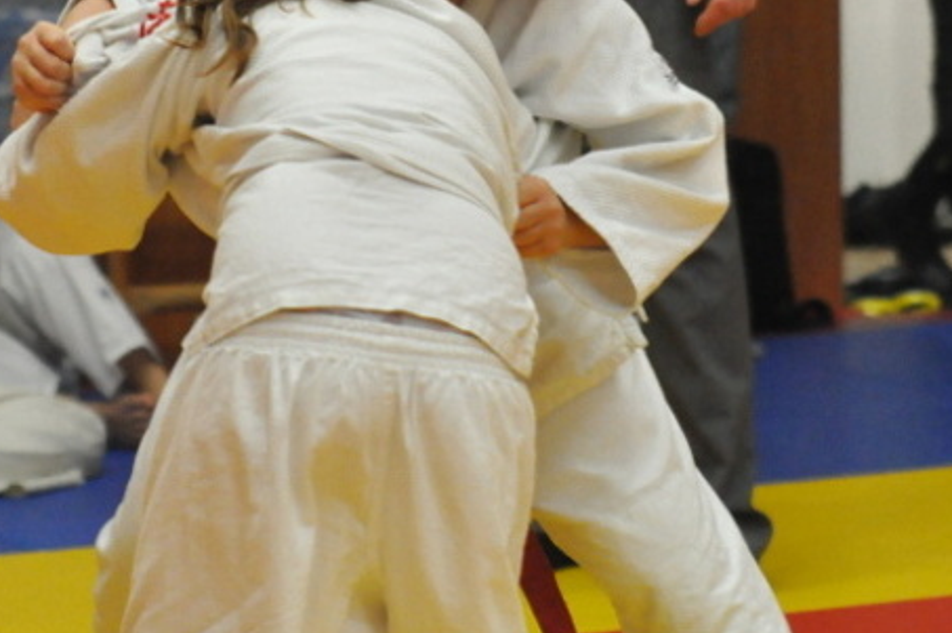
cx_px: 483
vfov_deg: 5.9
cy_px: 59
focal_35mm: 232
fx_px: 6128
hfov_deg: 8.9
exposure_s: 1/400
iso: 2500
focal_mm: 70
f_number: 2.8
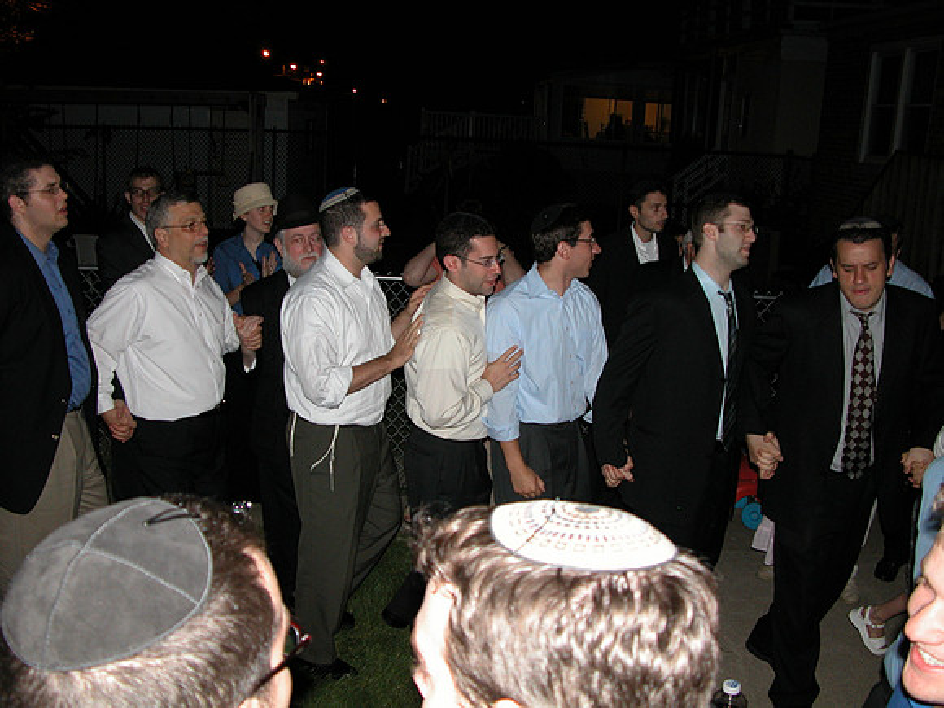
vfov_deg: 41.8
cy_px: 354
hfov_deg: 54.0
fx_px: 927
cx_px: 472
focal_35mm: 34
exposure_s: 1/60
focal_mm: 8.9
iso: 200
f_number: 2.8
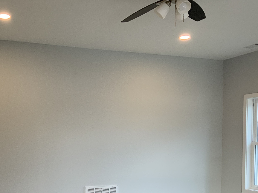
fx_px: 350
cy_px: 156
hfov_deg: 39.4
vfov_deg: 30.1
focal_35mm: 47
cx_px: 68
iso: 40
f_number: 1.8
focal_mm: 3
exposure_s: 1/60
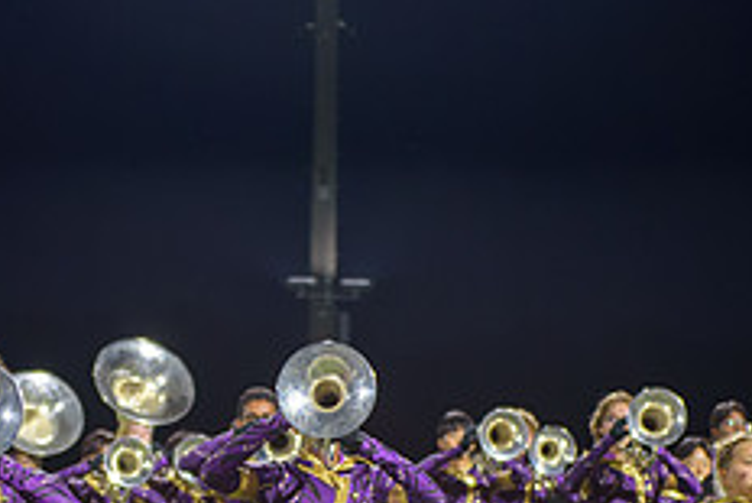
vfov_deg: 7.8
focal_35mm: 175
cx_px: 169
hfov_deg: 11.7
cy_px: 521
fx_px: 3658
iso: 2200
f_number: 2.8
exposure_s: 1/400
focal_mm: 70
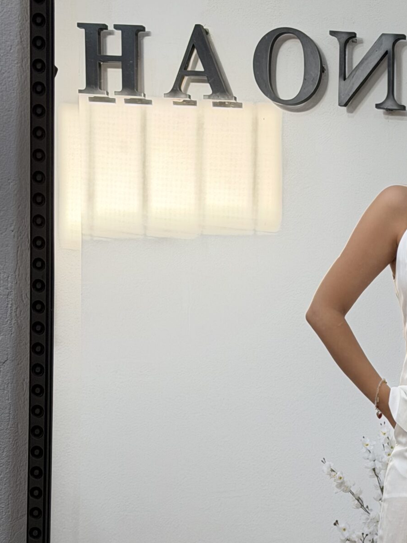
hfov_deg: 14.1
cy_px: 430
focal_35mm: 103
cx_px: 420
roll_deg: -2.6
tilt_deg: -20.1
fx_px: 1614
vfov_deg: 18.9
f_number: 1.78
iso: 64
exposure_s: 1/226
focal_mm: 6.76
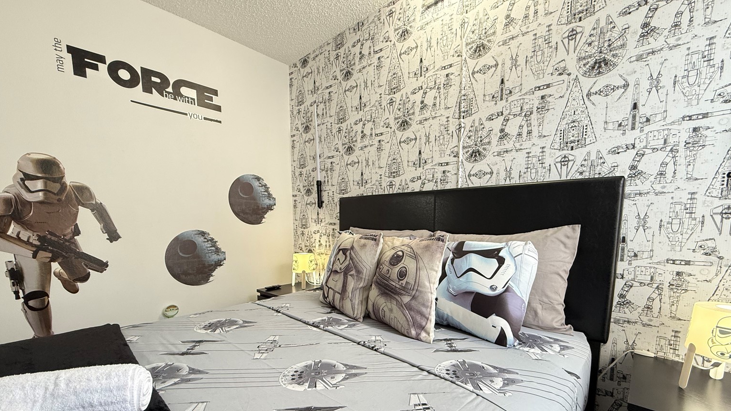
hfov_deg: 99.4
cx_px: 367
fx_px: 310
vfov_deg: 65.9
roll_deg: -0.3
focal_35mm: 16
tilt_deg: -7.4
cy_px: 262
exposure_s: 1/120
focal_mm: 2.22
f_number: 2.2
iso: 250
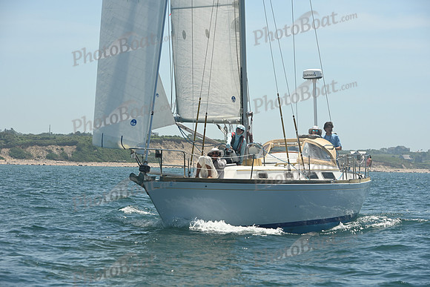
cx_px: 215
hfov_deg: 15.2
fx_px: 1613
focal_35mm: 135
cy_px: 144
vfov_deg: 10.2
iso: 320
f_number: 9
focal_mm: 135
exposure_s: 1/1000
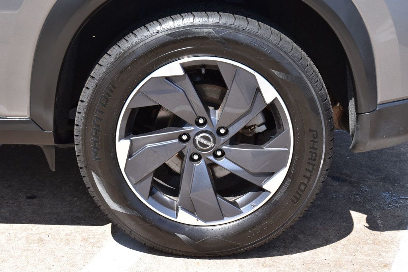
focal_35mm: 82
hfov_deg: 24.6
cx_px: 204
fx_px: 935
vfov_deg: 16.5
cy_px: 136
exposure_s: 1/250
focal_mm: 55
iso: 400
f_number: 10
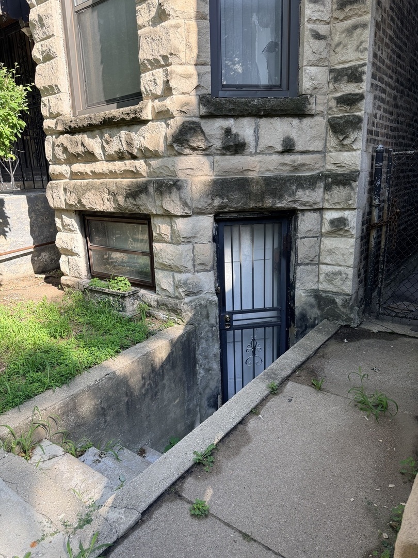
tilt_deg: -15.1
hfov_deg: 56.8
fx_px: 386
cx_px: 209
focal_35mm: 24
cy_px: 279
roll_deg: +2.6
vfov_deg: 71.6
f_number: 1.78
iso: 100
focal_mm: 6.76
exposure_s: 1/742
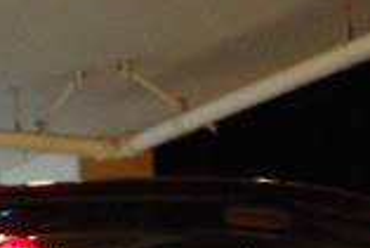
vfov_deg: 9.9
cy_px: 263
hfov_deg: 13.1
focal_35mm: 137
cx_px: -348
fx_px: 1409
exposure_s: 1/10
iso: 800
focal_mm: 18
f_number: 3.5
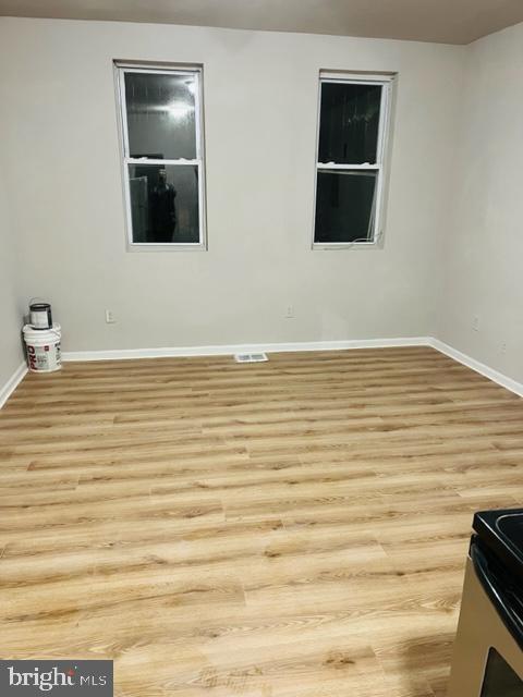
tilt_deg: -18.3
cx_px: 262
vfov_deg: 67.3
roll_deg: +0.4
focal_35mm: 26
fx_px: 524
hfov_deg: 53.1
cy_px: 348
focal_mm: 5.1
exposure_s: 1/40
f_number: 1.6
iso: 500
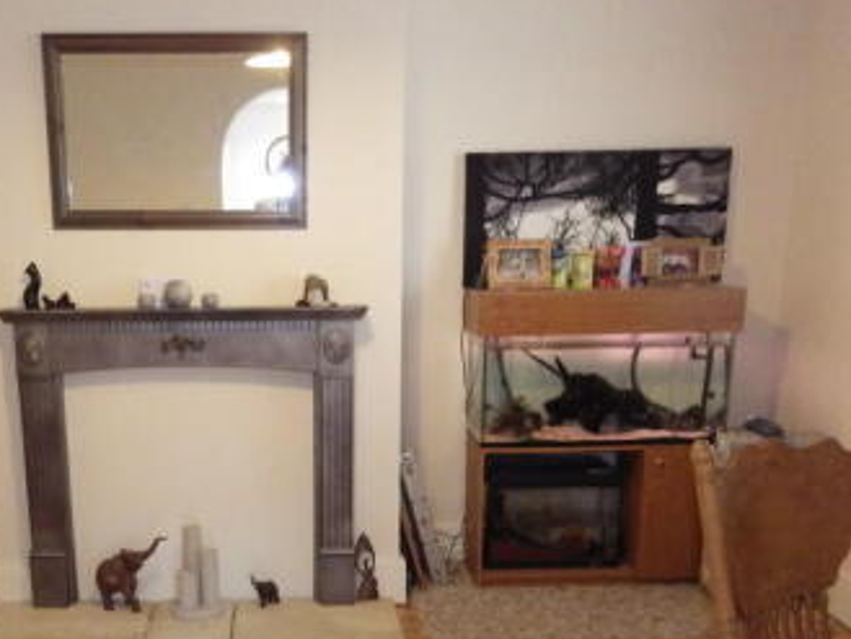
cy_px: 493
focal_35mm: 39
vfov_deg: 35.9
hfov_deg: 47.0
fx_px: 959
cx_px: 281
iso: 800
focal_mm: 4
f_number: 3.1
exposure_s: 1/40
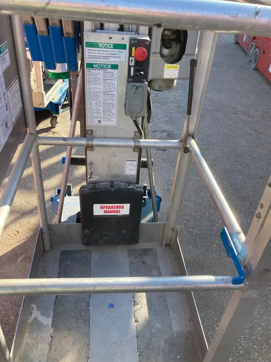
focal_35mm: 28
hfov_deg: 49.8
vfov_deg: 63.4
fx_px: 292
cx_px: 136
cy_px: 181
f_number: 1.8
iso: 20
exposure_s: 1/484
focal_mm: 3.99
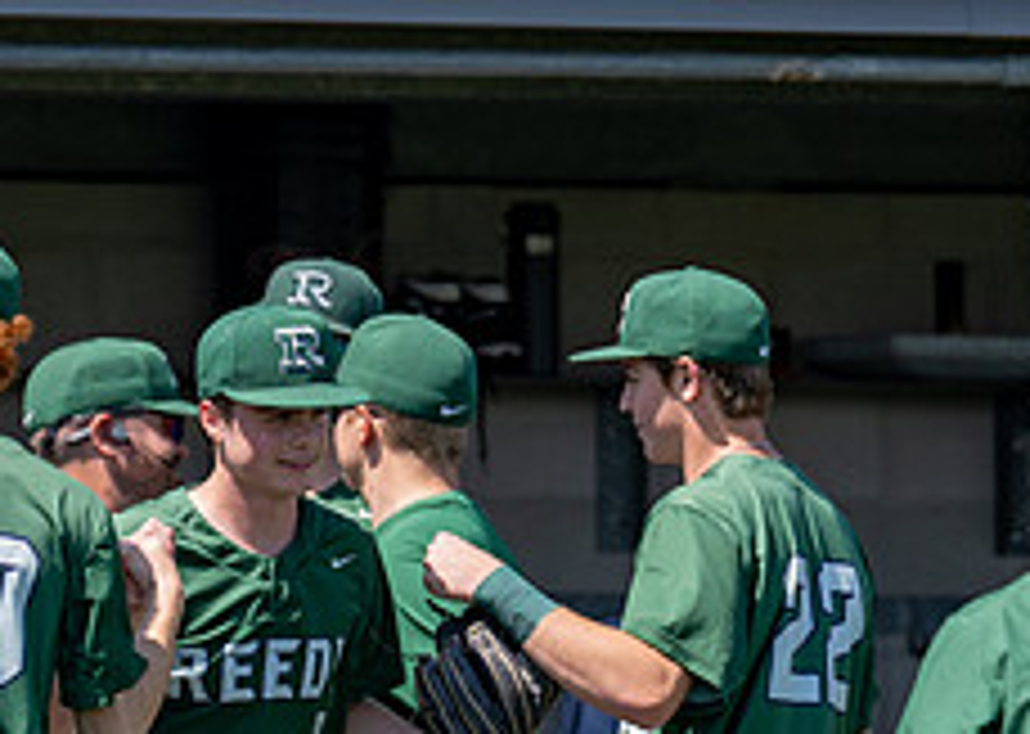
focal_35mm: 663
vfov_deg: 2.2
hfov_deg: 3.0
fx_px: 19372
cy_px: 824
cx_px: 351
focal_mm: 200
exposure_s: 1/2000
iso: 100
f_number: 2.8
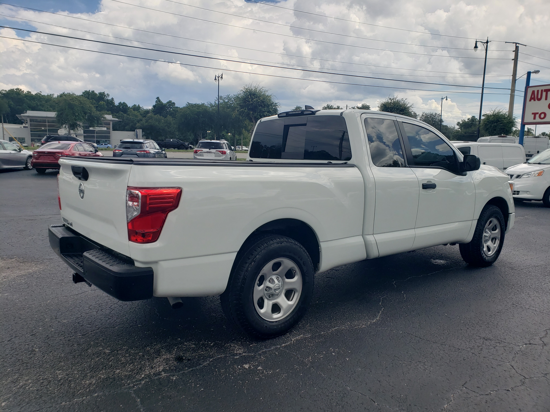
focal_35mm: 26
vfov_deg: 53.1
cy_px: 206
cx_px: 275
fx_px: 413
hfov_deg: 67.3
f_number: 2.4
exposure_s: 1/1478
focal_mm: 4.3
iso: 50
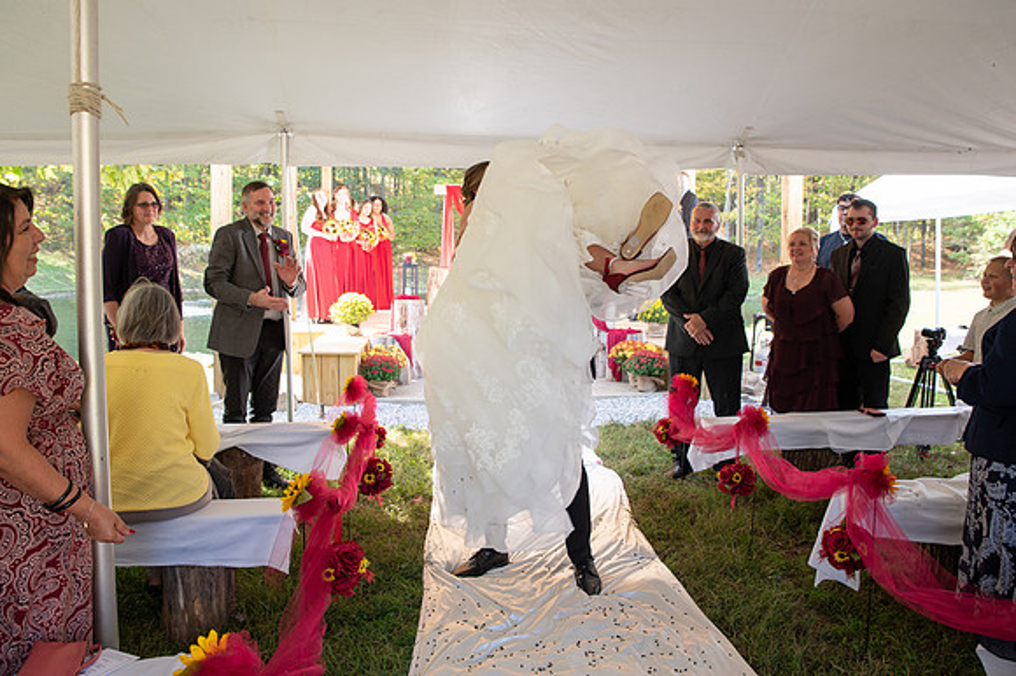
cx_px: 511
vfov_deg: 48.5
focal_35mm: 27
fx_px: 749
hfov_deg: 68.3
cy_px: 303
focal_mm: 24
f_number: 4
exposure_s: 1/160
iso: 250
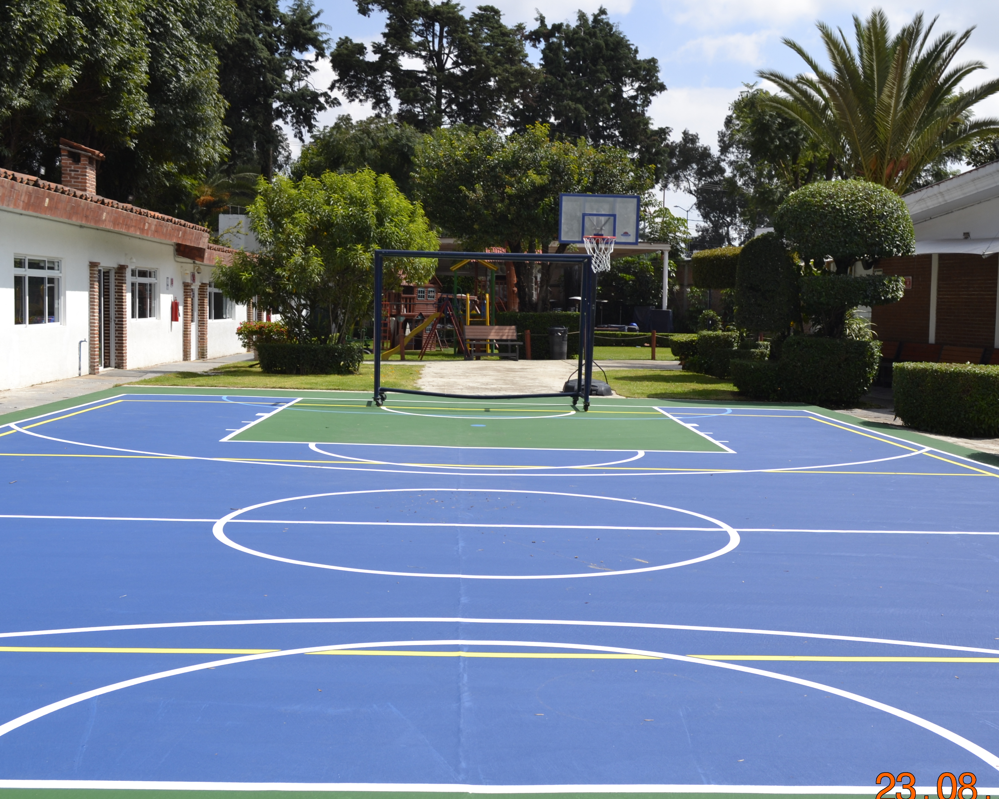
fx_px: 1242
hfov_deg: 43.8
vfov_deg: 35.7
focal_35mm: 42
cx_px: 532
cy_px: 405
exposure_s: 1/250
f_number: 8
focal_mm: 22
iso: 100
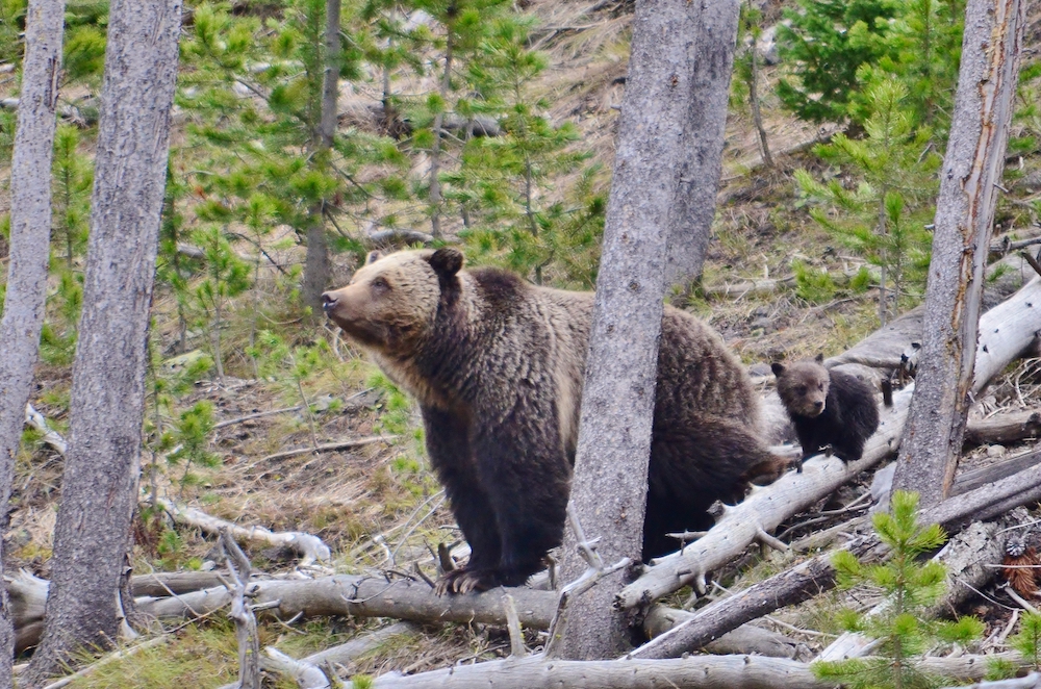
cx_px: 520
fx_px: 12984
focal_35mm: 450
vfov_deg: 3.0
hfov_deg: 4.6
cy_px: 344
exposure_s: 1/1250
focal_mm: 300
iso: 1800
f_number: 5.6
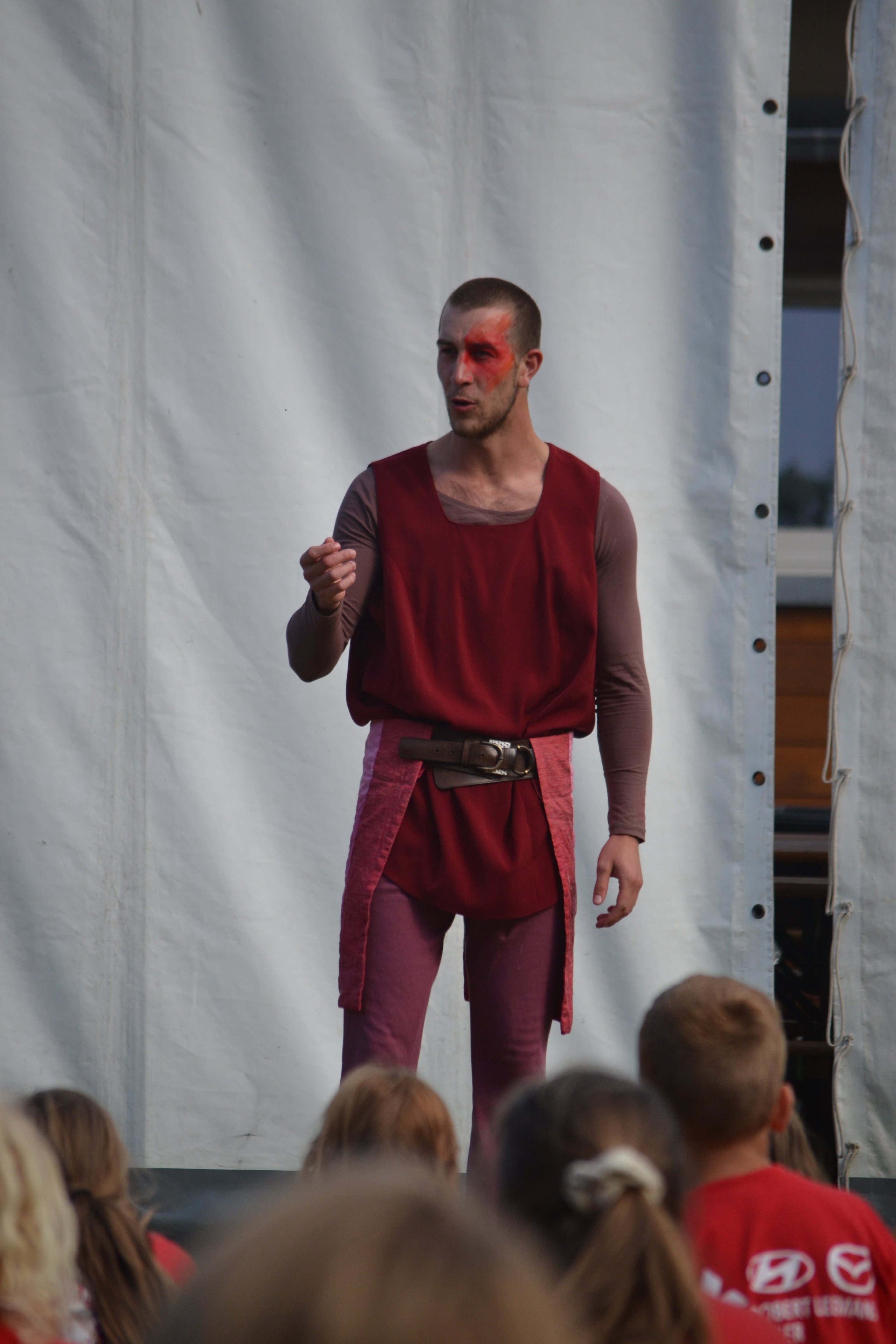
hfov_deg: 5.6
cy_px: 672
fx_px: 9239
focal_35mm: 248
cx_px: 448
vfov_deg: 8.3
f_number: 5.3
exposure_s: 1/1250
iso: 400
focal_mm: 165
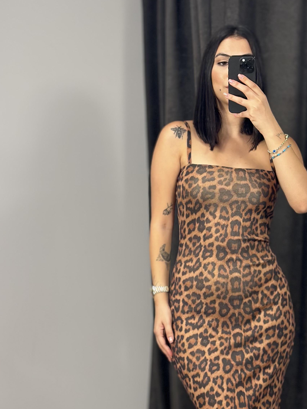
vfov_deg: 22.8
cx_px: 217
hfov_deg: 17.3
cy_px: 300
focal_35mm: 85
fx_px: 1005
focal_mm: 6.86
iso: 160
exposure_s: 1/100
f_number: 1.78
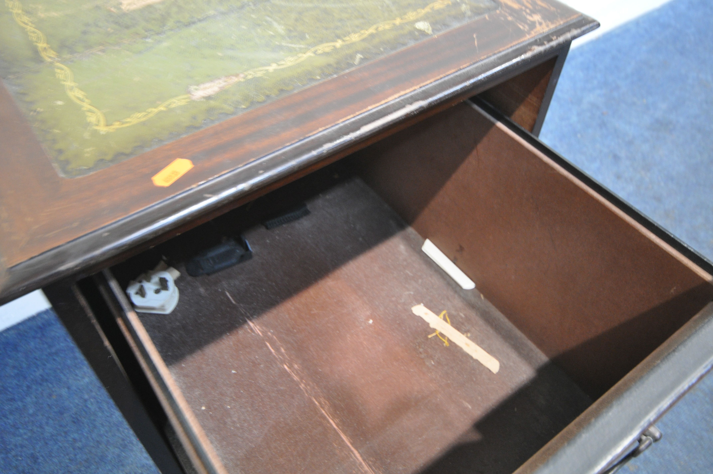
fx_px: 593
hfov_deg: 62.0
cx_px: 356
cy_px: 237
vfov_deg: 43.5
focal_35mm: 30
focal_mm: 20
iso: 1250
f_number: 5.6
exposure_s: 1/8
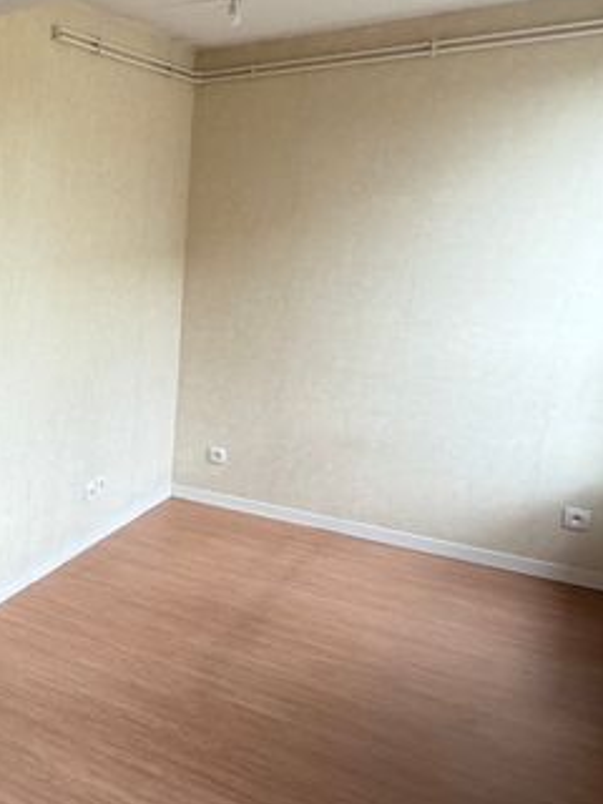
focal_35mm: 35
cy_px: 379
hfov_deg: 32.6
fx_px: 813
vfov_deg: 52.6
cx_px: -141
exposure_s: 1/121
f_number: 2.2
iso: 200
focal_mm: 2.22
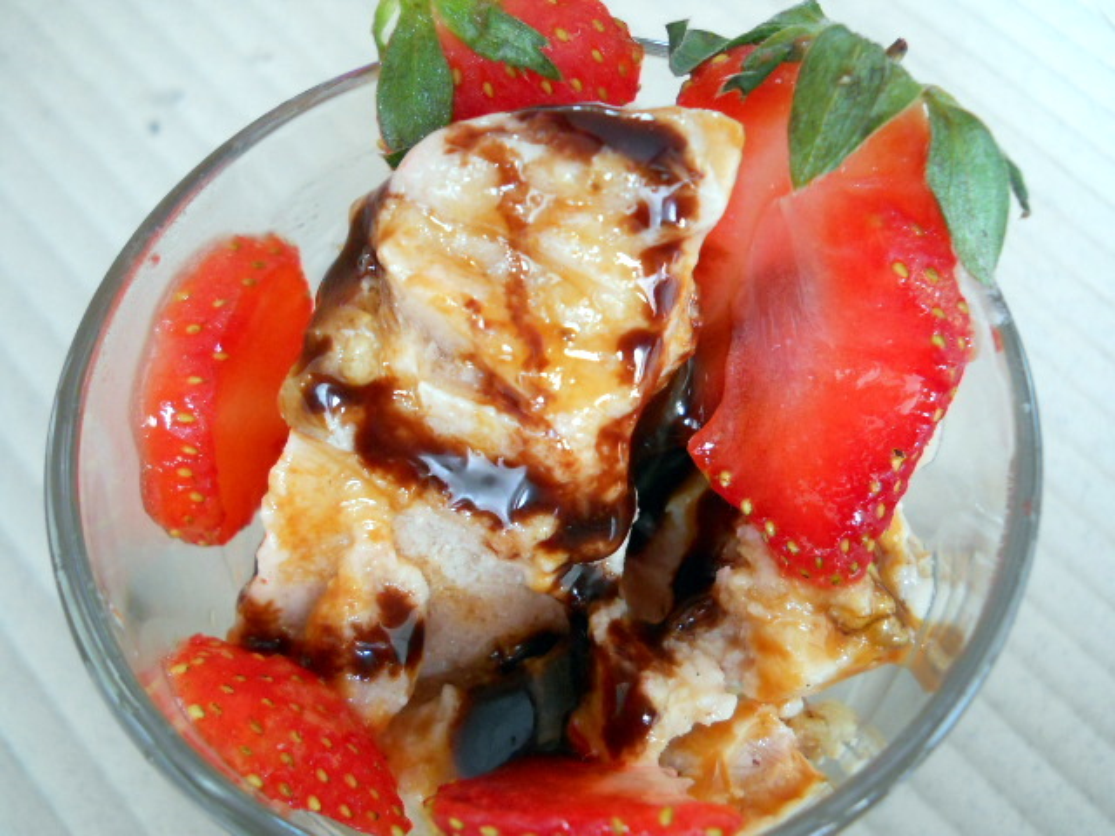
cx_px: 558
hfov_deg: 45.8
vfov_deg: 35.1
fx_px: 1321
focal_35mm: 41
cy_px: 418
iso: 400
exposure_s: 1/25
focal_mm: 6.72
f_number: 3.1
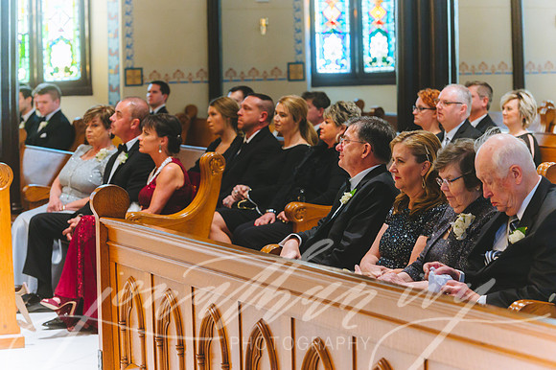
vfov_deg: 12.2
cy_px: 185
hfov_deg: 18.3
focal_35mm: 112
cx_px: 278
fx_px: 1729
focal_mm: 112
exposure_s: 1/100
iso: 2500
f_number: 3.5
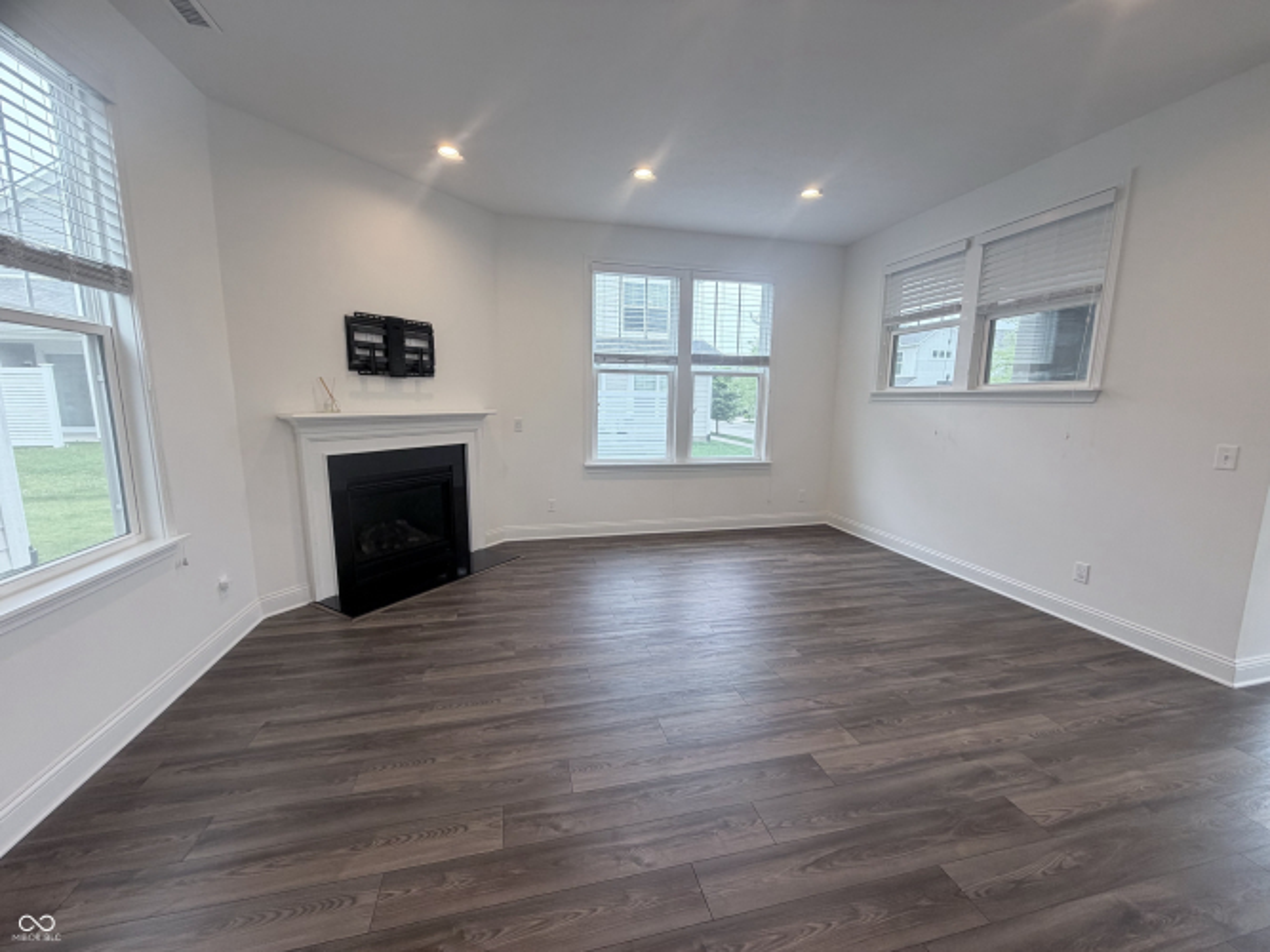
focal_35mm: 14
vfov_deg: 85.7
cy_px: 476
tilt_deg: -7.6
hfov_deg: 102.1
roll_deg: +1.2
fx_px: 514
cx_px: 635
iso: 100
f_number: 2.2
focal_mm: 2.22
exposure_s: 1/120
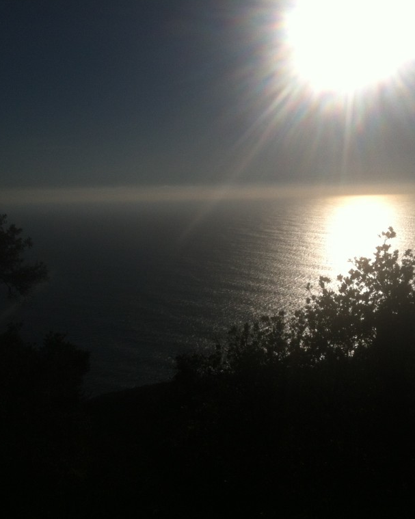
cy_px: 258
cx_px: 169
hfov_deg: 32.7
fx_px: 706
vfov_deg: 40.3
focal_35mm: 46
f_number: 2.8
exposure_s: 1/30000
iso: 125
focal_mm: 3.85
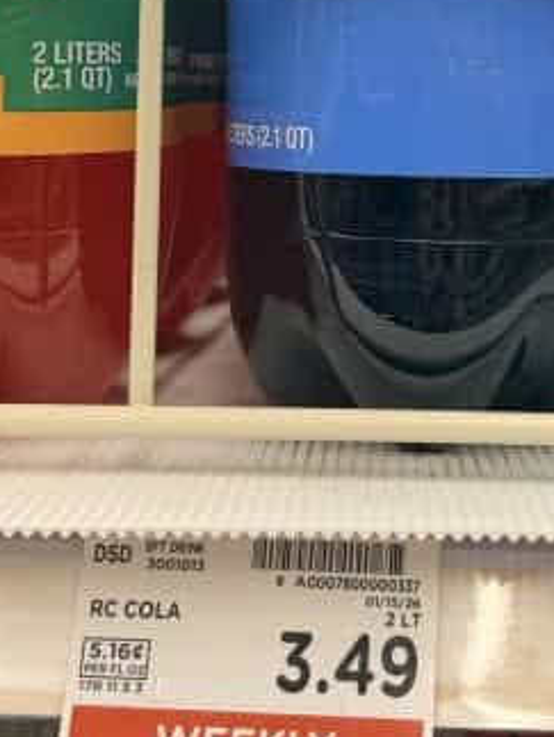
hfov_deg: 19.3
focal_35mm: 76
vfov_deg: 25.1
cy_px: 130
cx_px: 431
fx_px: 1619
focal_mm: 6.8
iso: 100
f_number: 1.8
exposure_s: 1/64
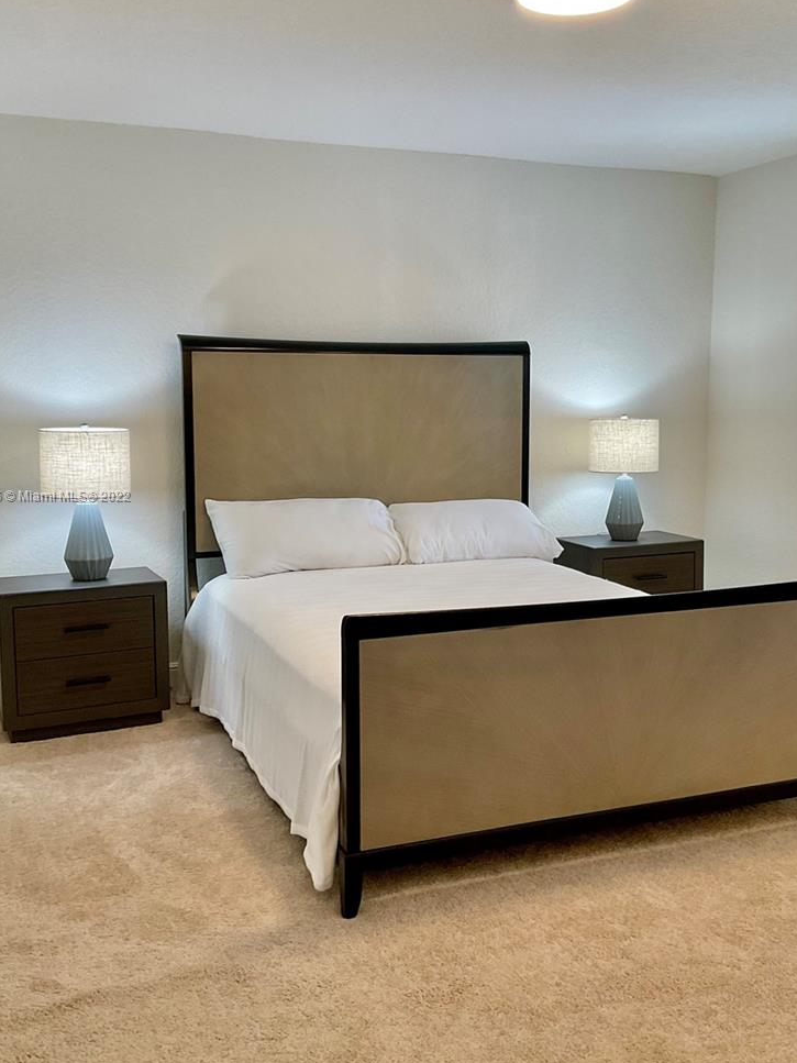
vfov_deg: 51.3
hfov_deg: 39.6
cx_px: 423
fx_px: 1105
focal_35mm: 36
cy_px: 497
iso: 50
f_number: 1.8
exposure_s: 1/60
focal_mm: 3
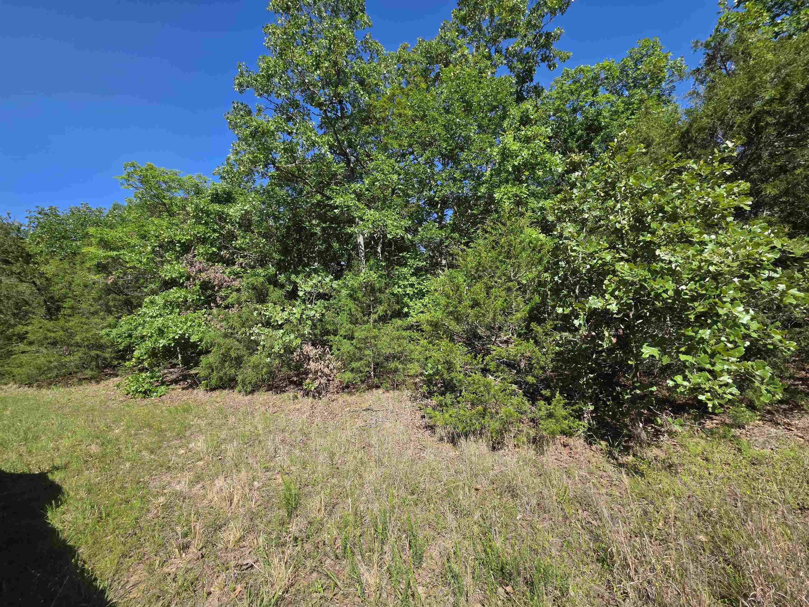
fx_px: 304
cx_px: 404
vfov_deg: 89.9
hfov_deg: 106.2
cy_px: 304
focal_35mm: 13
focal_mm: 2.2
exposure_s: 1/1218
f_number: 1.9
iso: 40
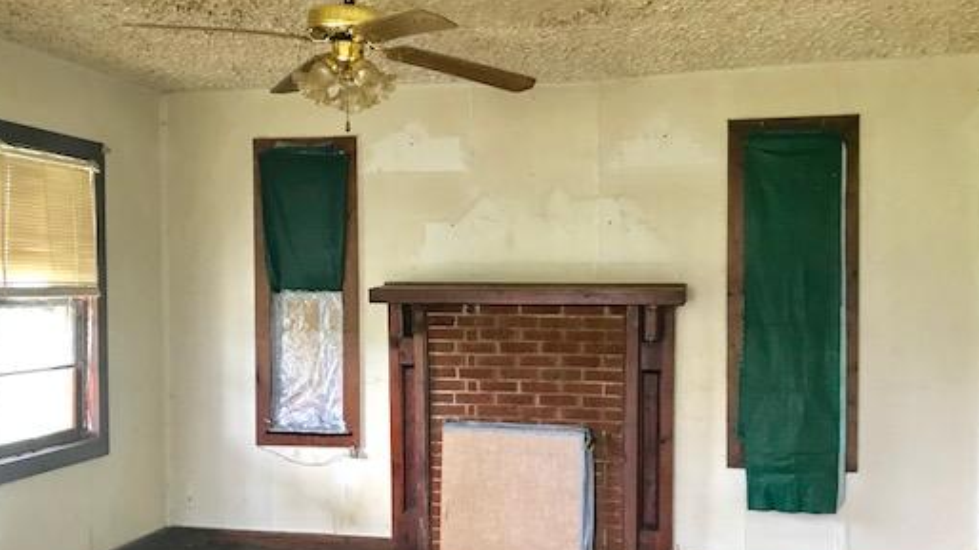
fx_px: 986
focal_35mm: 38
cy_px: 331
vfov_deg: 31.1
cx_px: 474
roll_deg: -0.7
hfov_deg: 52.8
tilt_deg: -1.4
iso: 50
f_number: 1.8
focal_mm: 3.99
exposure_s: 1/15
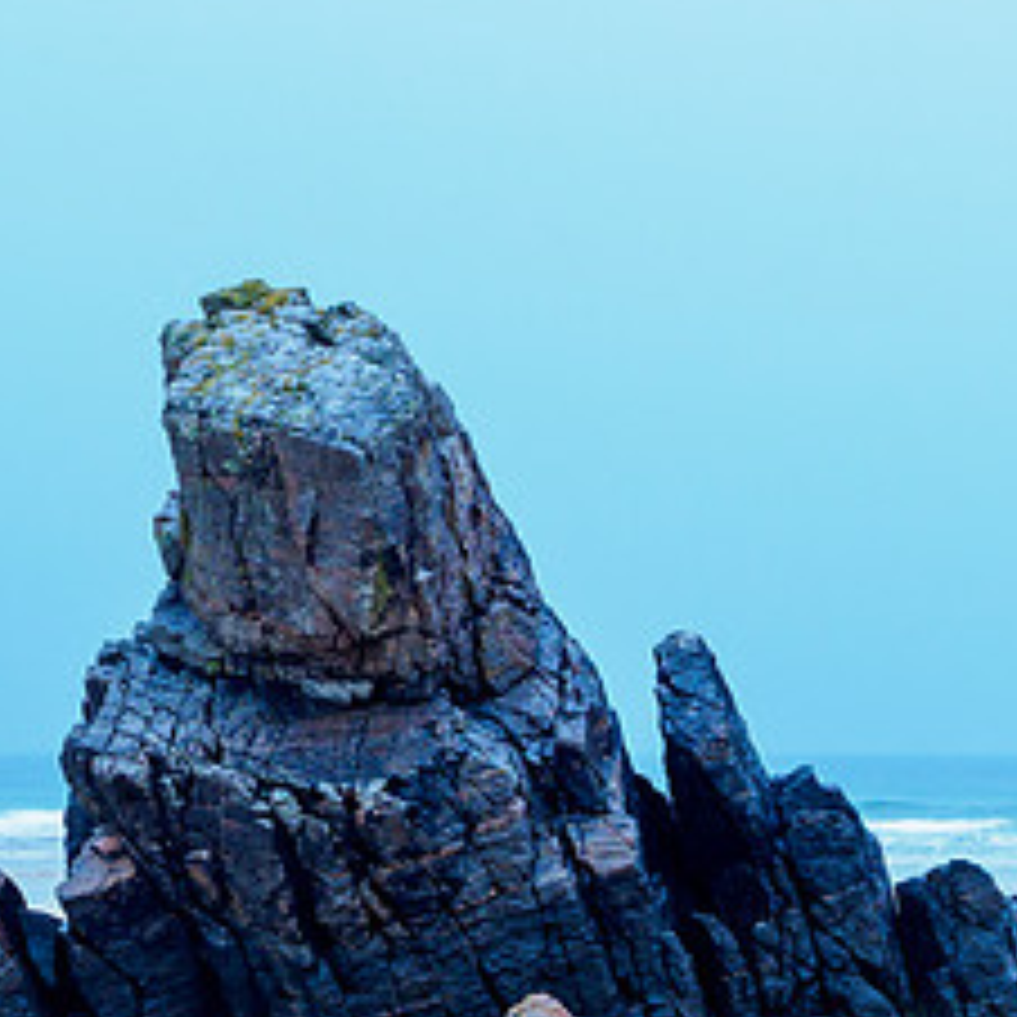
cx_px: 282
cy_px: 578
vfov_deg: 14.2
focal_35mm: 123
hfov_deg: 14.1
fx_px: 4088
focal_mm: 21
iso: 200
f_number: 7.1
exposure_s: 1/2
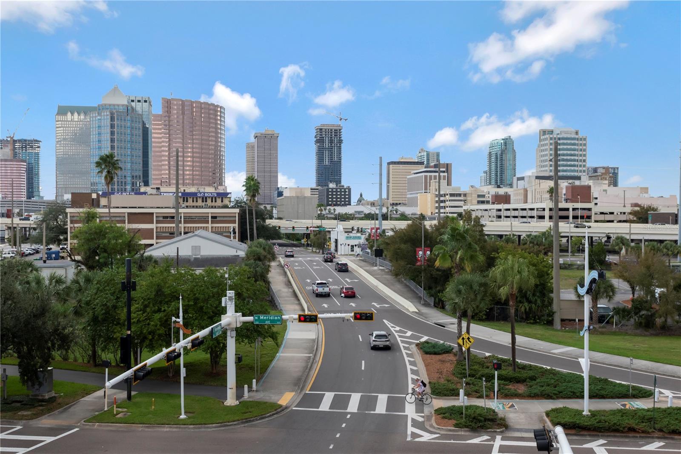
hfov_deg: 53.1
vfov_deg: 36.9
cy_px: 227
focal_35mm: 36
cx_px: 340
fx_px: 681
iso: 800
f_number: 8
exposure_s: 1/800
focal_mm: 24
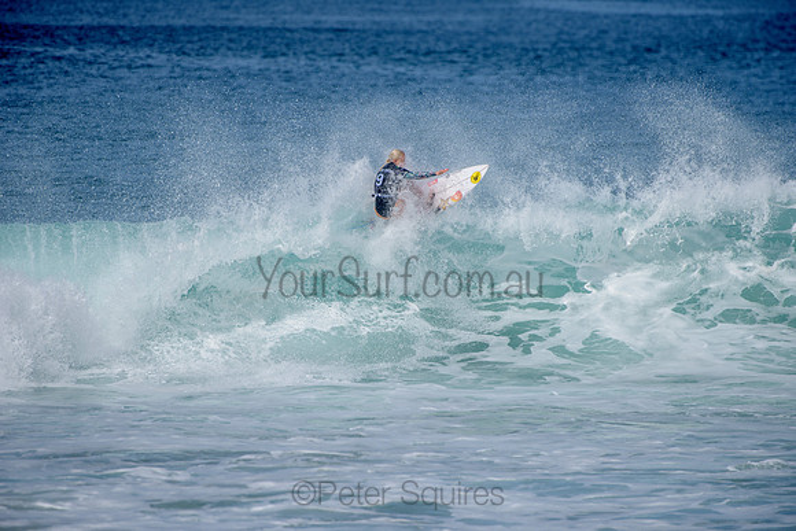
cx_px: 398
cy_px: 266
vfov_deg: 2.8
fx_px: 11058
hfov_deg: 4.1
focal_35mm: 500
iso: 250
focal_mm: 500
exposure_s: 1/2500
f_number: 6.3
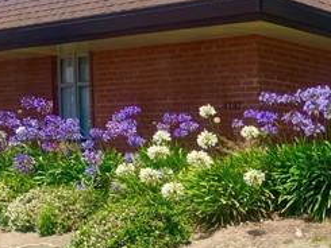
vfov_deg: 21.1
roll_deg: -0.7
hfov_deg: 25.1
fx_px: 651
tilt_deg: -6.8
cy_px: 233
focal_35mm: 68
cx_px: 417
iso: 25
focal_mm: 4.25
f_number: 1.8
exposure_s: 1/1845
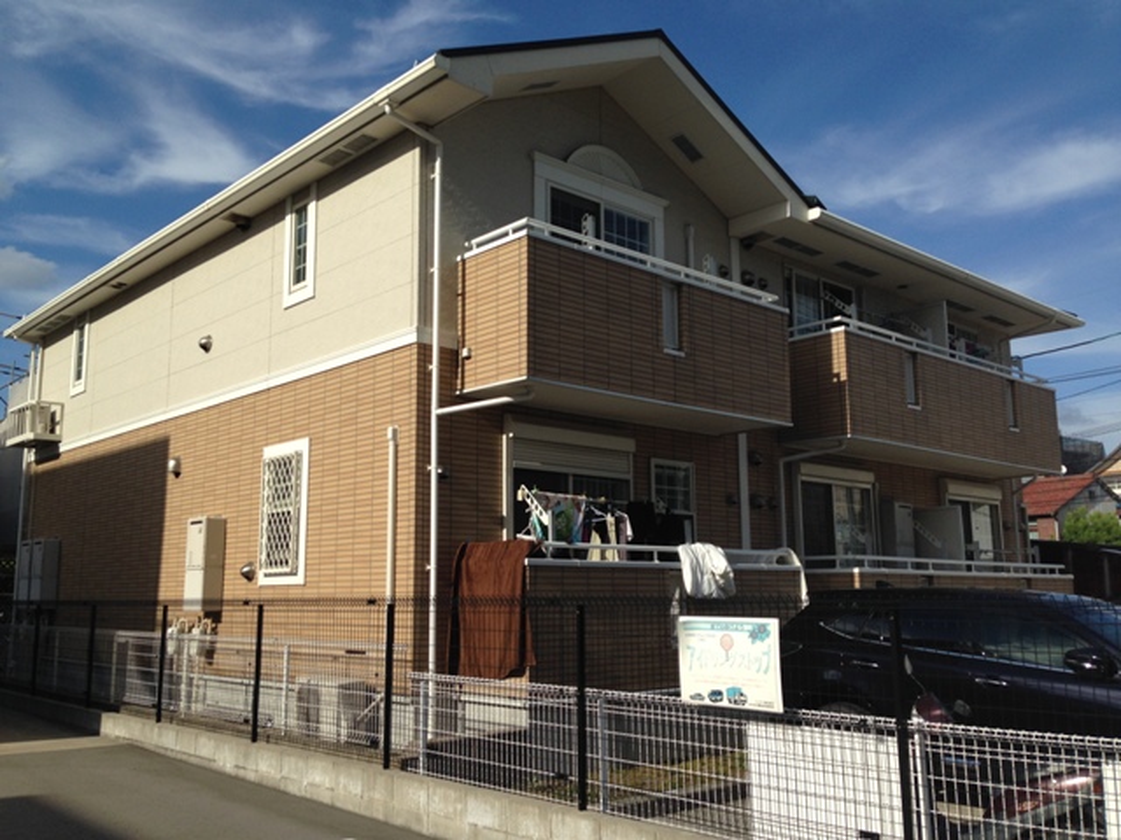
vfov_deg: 42.9
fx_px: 1069
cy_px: 420
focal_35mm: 33
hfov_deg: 55.4
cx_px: 560
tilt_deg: +9.2
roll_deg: +1.2
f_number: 2.4
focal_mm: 4.12
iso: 50
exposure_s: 1/2262
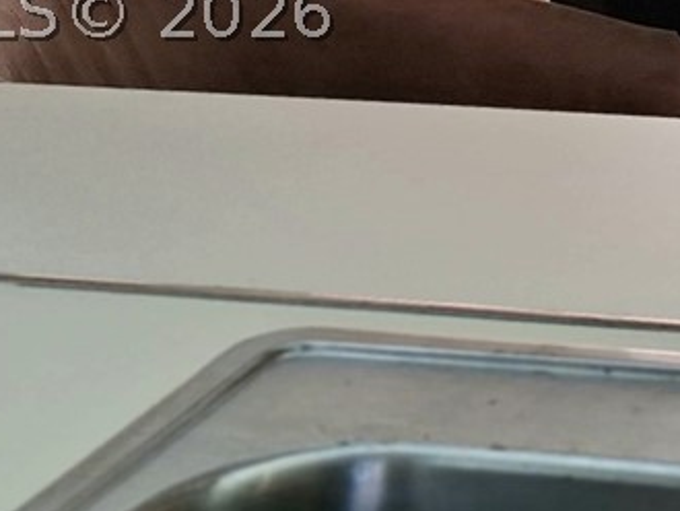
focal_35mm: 126
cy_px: 12
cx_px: 964
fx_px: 2477
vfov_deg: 11.7
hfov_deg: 14.7
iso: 25
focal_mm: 3.98
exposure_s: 1/102
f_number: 1.8
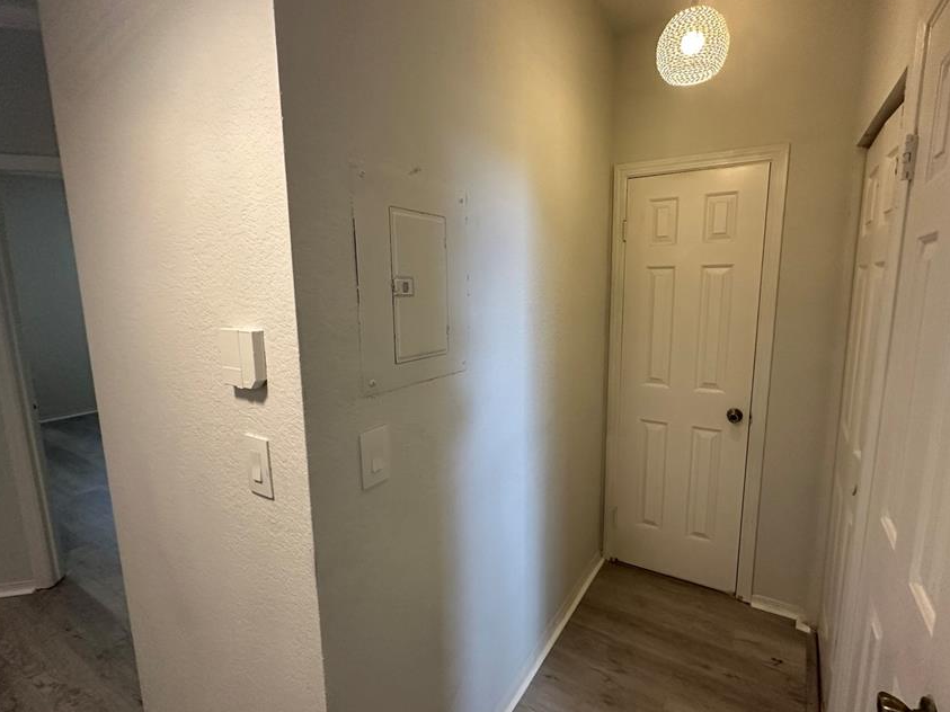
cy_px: 361
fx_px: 466
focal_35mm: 17
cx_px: 509
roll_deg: +1.1
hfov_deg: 90.9
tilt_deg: -7.9
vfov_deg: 74.7
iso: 320
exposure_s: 1/120
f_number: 2.2
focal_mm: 2.22
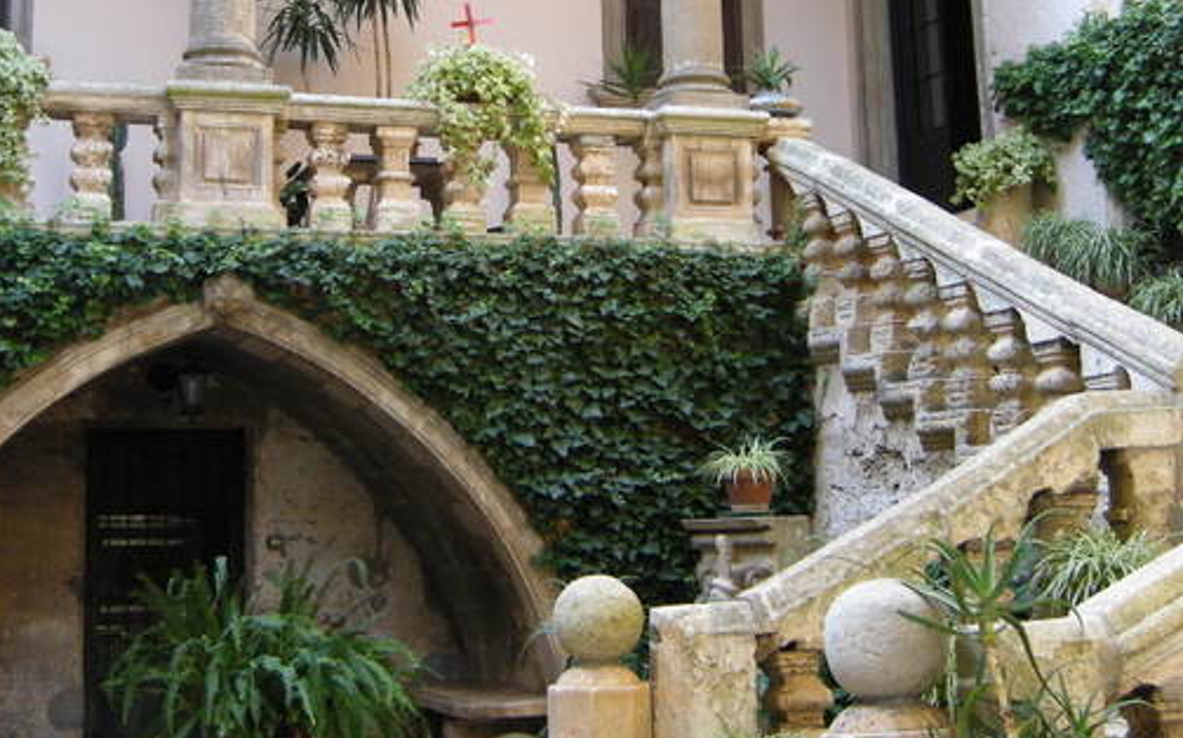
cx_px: 543
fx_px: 1902
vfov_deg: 21.8
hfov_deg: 34.5
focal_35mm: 59
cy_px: 174
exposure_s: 1/49
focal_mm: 7.5
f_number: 2.7
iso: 89
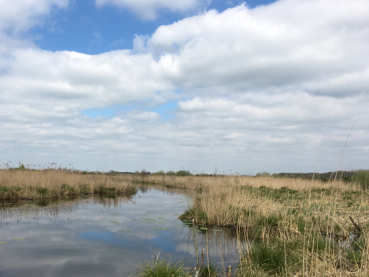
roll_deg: -1.3
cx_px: 143
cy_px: 164
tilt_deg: +3.1
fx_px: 384
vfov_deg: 39.5
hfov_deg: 50.9
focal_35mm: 36
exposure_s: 1/2262
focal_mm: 4.15
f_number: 2.2
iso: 25
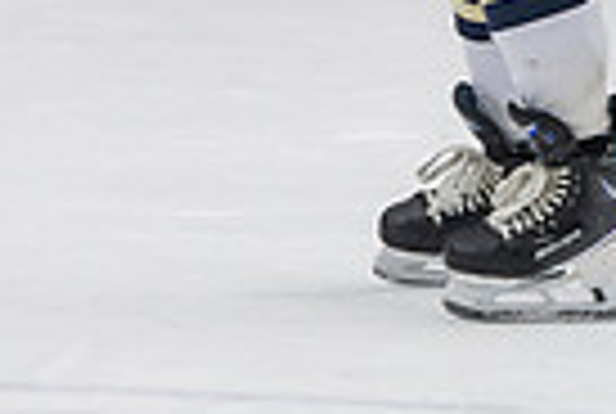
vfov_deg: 1.7
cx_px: 304
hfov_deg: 2.5
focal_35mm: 830
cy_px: -403
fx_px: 14233
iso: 2000
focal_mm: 135
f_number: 3.2
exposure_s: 1/640
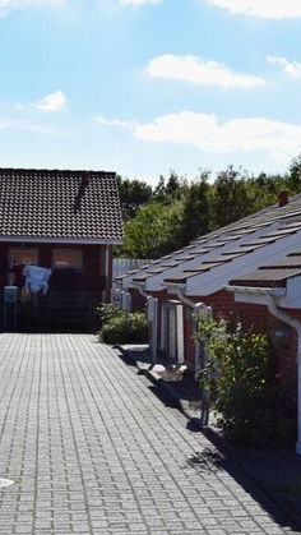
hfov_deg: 14.9
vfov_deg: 26.2
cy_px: 276
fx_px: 1148
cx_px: 204
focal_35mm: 81
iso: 360
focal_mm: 30
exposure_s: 1/500
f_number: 11
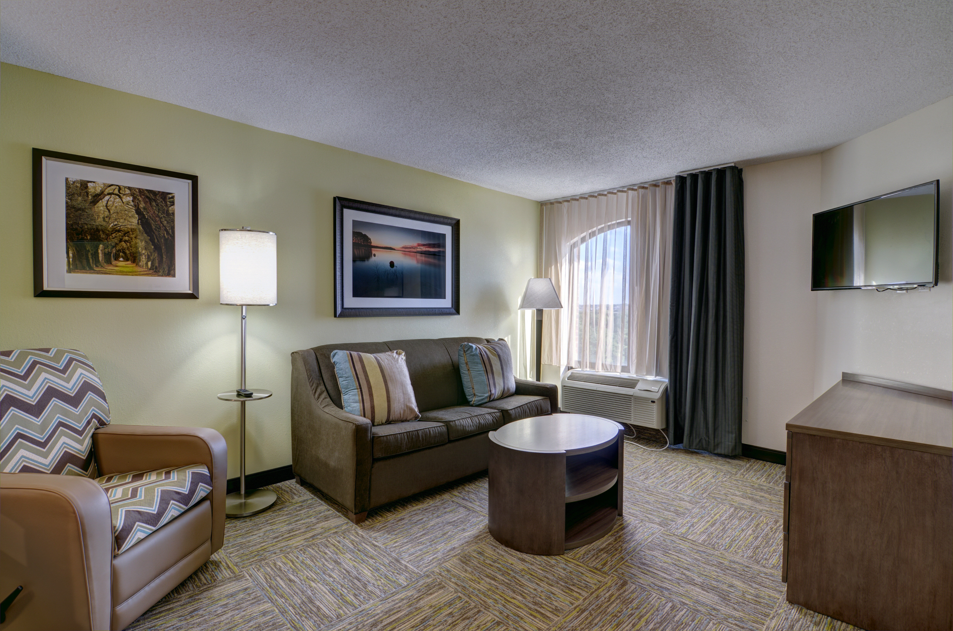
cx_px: 476
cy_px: 316
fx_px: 436
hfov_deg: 95.1
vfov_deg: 71.8
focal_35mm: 16
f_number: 7.1
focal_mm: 11
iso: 200
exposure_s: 1/4
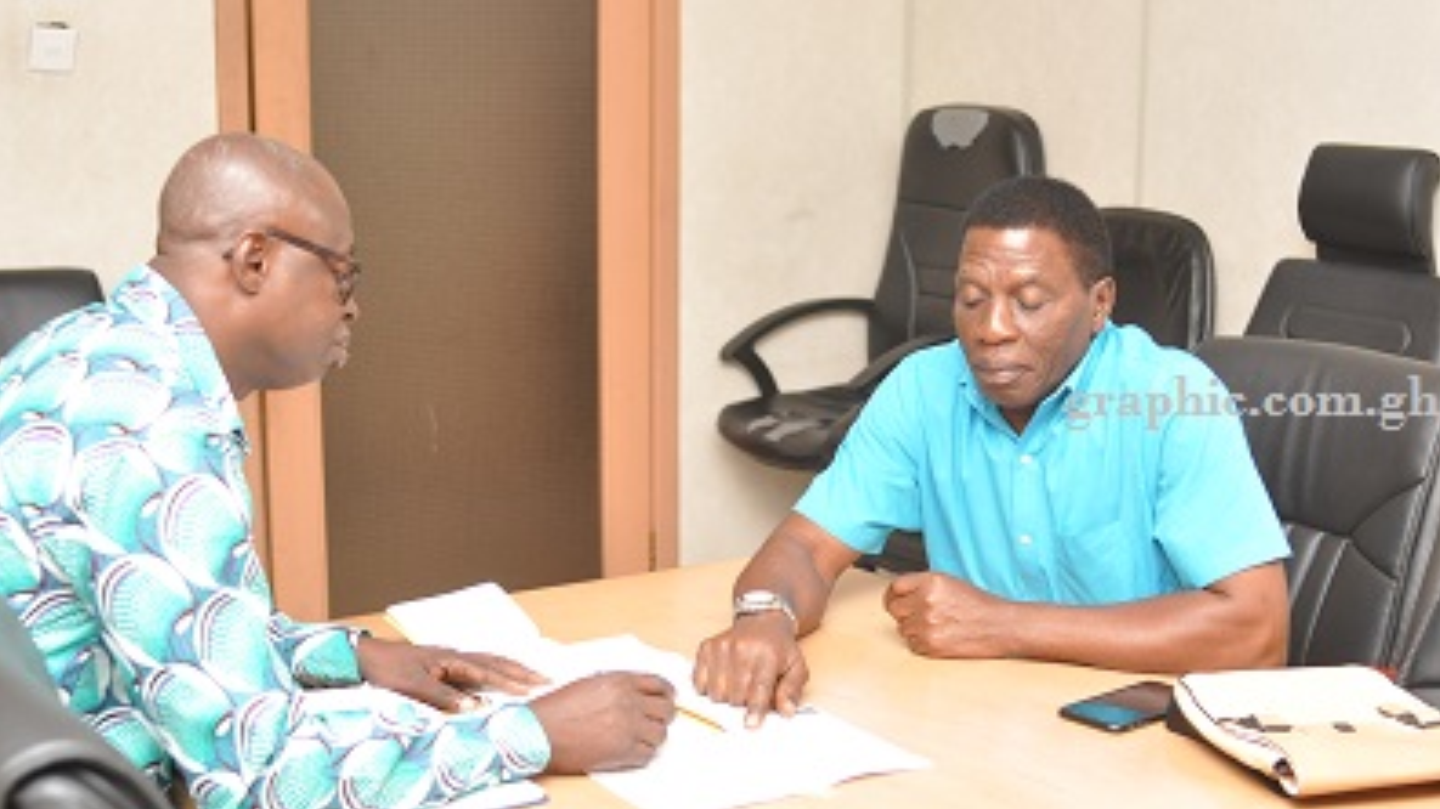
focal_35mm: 56
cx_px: 725
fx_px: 2120
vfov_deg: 21.6
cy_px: 479
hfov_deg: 37.5
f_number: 2.5
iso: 800
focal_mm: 35
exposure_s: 1/200
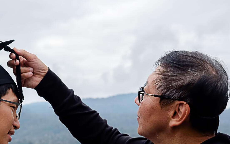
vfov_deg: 10.4
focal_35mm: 125
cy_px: 134
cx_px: 30
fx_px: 783
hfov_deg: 16.5
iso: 200
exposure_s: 1/125
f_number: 5.6
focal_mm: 35
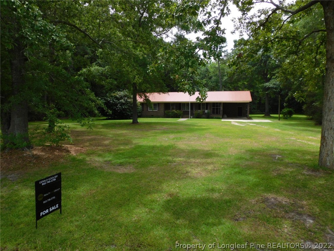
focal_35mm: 24
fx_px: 232
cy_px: 126
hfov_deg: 71.6
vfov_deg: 56.8
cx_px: 167
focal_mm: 4.3
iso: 125
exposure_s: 1/640
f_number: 3.3
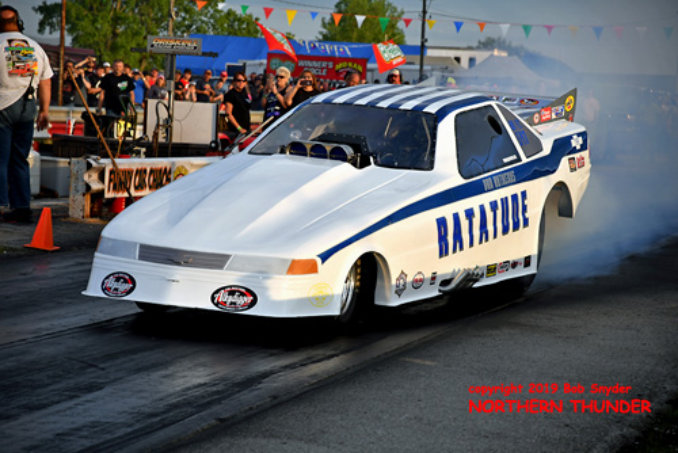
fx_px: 2261
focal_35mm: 120
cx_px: 339
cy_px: 226
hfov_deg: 17.1
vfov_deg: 11.4
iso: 200
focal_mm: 80
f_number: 4
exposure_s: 1/1000
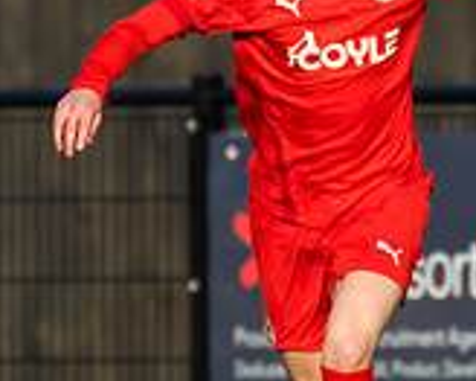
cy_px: 149
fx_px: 36578
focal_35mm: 2598
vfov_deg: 0.6
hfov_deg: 0.7
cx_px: 255
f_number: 4
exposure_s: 1/3200
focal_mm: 380
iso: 400
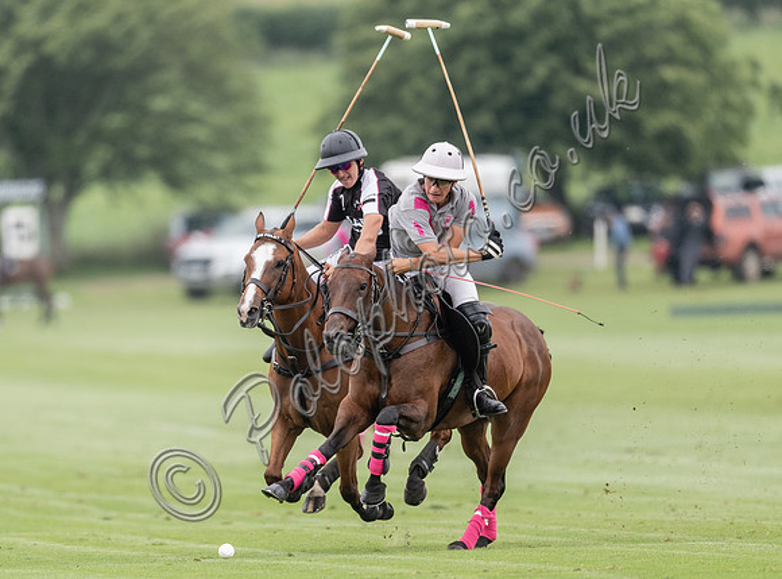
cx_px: 276
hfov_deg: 2.8
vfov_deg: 2.0
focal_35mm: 720
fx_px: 16178
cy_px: 378
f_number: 4
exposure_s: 1/2500
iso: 800
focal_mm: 500
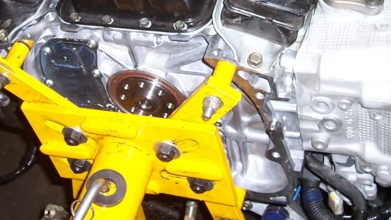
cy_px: -23
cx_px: 200
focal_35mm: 65
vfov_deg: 17.8
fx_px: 674
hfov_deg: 32.4
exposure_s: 1/60
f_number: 2.7
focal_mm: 5.6
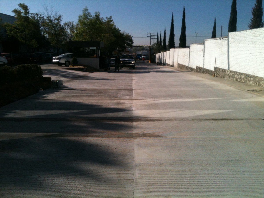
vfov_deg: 40.7
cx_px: 132
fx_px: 267
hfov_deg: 52.6
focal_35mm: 35
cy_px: 99
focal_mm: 3.85
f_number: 2.8
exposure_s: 1/2839
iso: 64
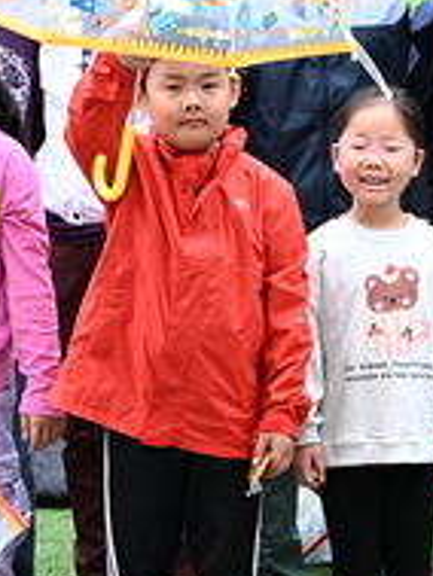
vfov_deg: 17.8
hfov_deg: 13.6
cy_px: 81
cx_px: 238
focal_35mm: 109
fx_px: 1816
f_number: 4
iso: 1600
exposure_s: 1/320
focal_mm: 39
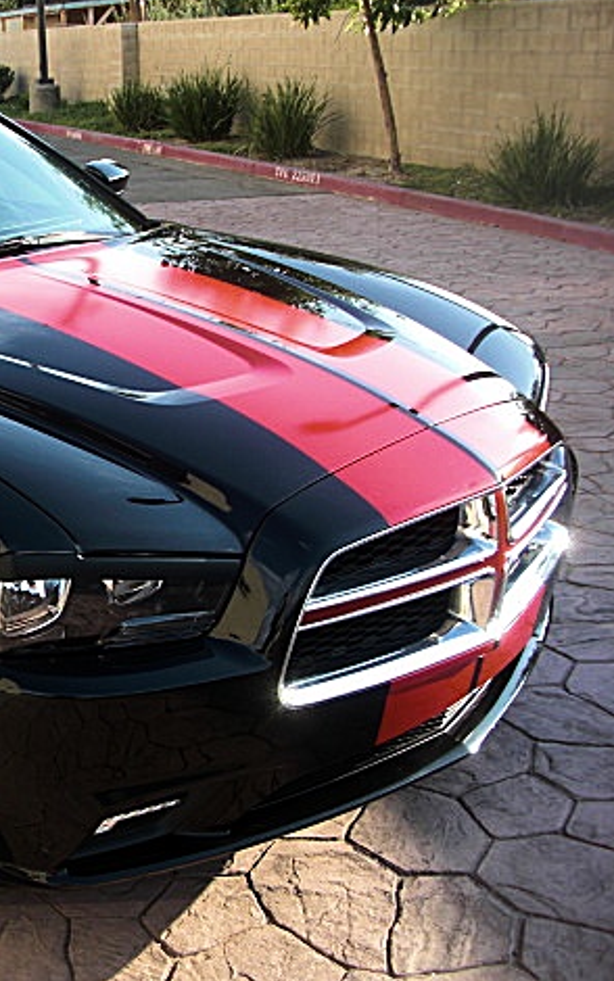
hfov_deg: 23.6
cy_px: 484
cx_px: -36
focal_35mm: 52
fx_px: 1391
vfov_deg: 38.9
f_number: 2.8
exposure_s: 1/200
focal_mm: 6.3
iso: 50
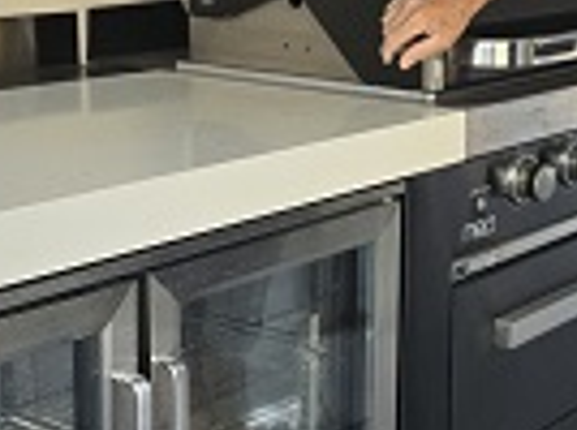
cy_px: 153
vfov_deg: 17.1
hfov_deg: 22.2
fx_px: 1431
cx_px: 530
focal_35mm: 86
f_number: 1.7
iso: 100
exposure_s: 1/120
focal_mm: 6.3
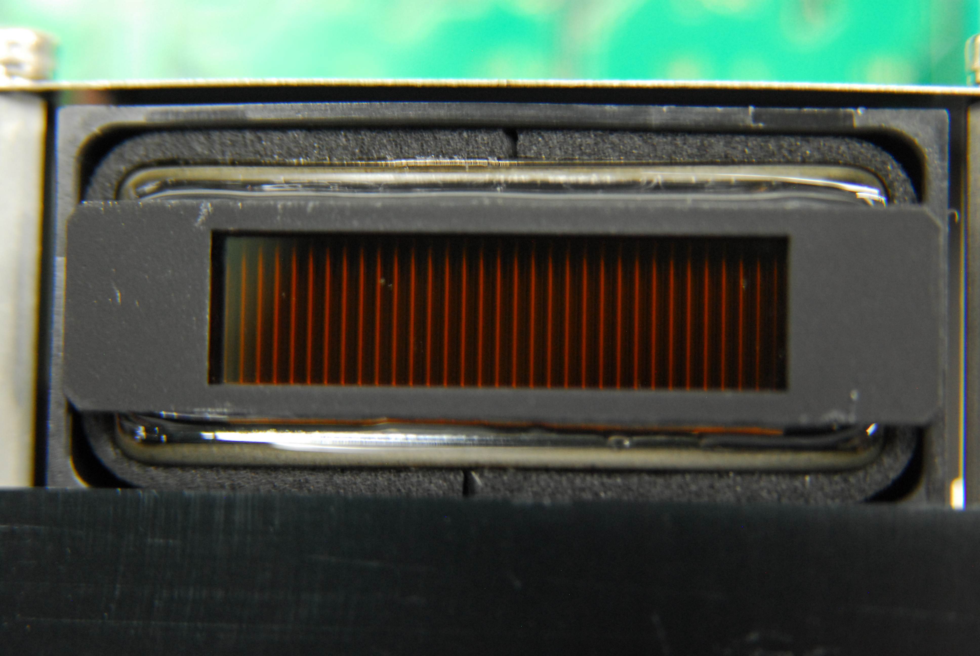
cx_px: 490
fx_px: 3475
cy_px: 328
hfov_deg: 16.1
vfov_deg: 10.8
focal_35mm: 128
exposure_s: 1/25
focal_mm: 85
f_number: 4
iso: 800
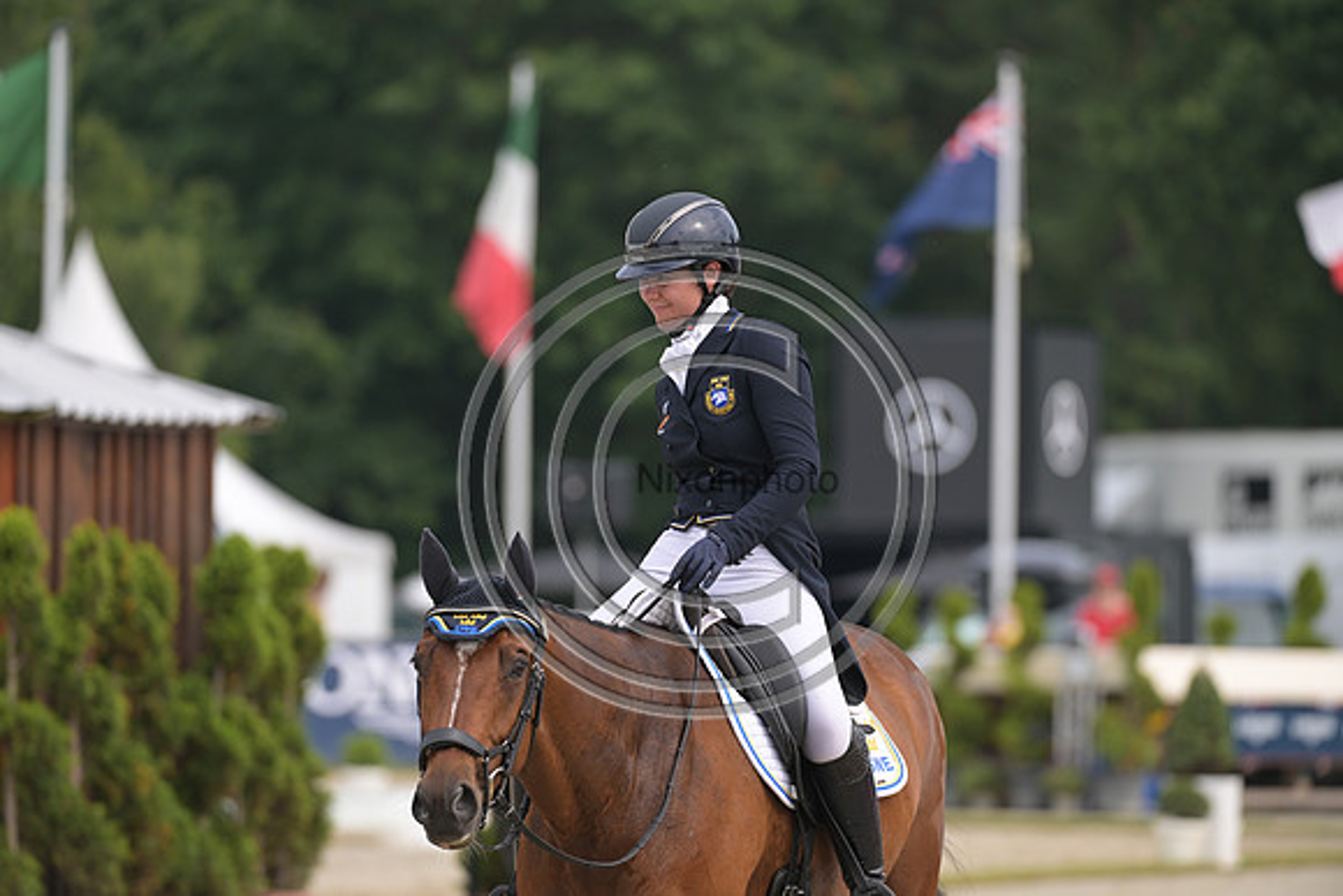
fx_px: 12686
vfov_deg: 4.0
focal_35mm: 340
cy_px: 448
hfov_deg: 6.1
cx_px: 672
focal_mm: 340
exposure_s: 1/1250
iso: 450
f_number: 5
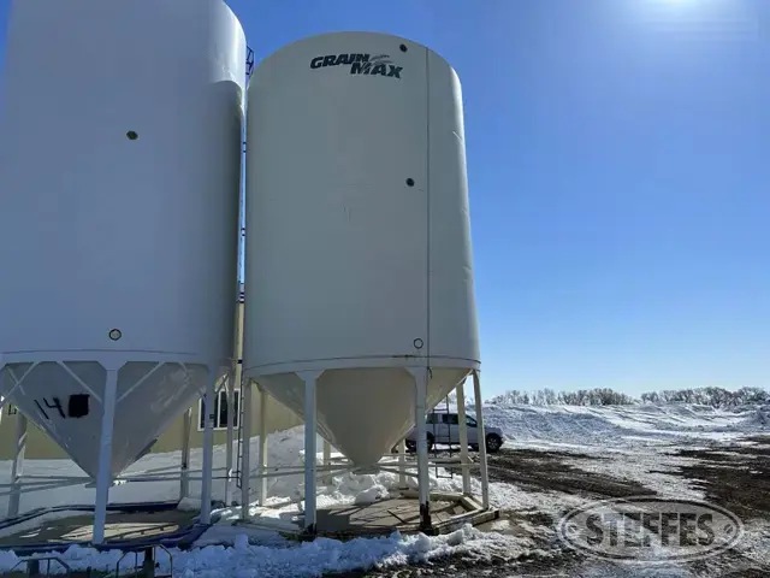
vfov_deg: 56.8
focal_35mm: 24
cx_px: 385
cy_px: 289
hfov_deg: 71.6
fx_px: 534
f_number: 1.78
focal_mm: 6.86
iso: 100
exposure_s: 1/18519
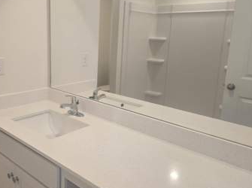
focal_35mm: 33
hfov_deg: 54.9
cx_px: 98
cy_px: 76
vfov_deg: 42.6
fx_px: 240
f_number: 1.7
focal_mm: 6.3
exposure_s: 1/120
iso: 100
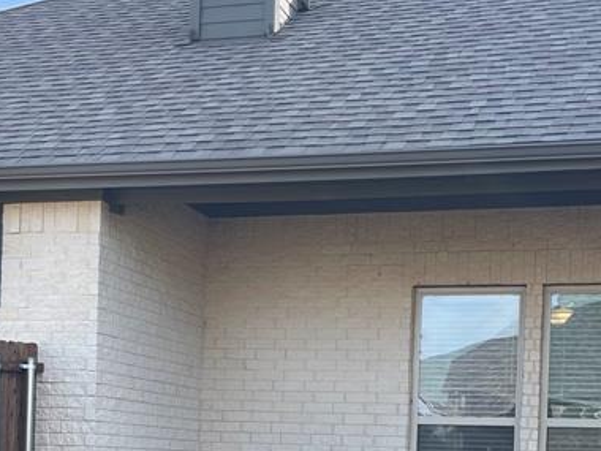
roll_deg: -2.2
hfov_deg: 27.8
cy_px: 454
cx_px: 323
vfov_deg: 20.3
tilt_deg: +0.0
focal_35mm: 70
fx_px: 1215
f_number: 1.6
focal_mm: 5.1
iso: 32
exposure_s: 1/692
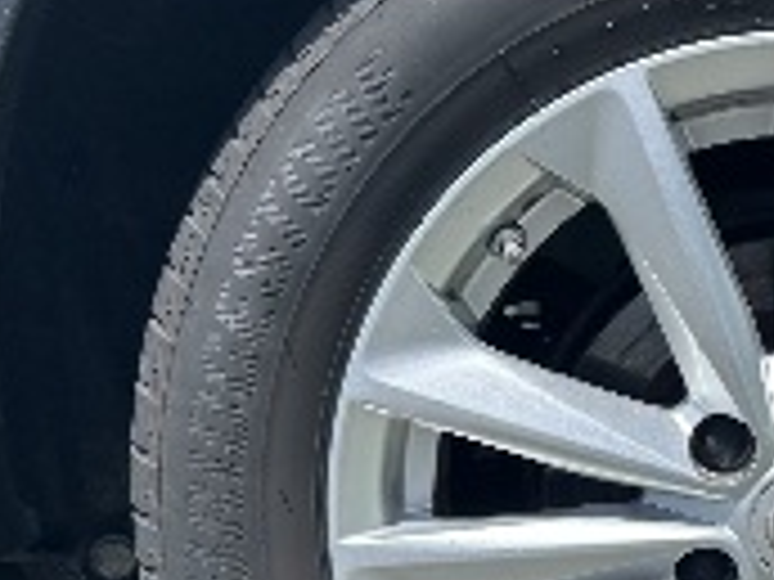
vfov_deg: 22.8
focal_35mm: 63
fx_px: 1409
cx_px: 774
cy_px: 508
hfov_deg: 28.8
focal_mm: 5.7
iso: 50
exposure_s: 1/2695
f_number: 1.5
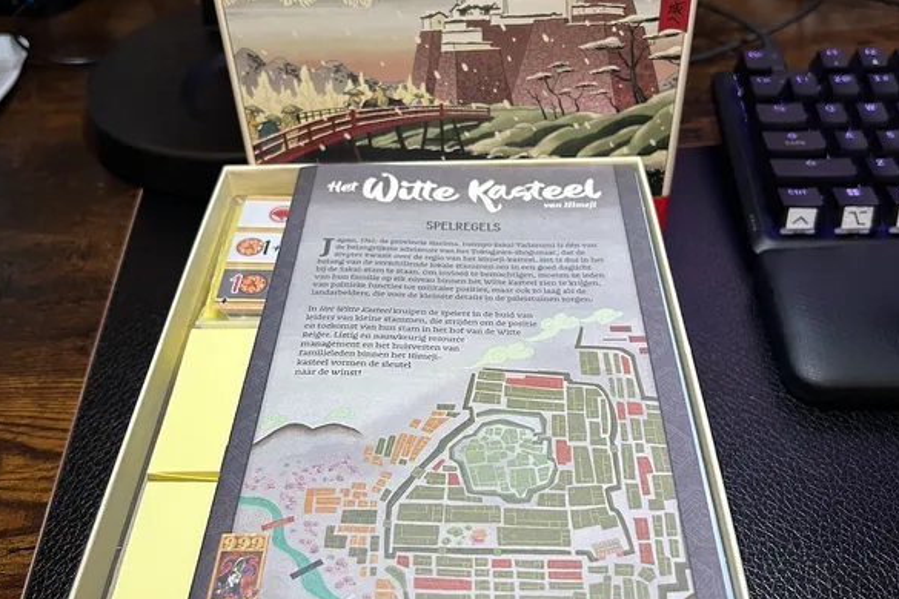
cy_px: 244
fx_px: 924
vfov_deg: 35.8
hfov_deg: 51.9
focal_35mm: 37
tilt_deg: -38.8
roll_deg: +2.9
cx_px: 446
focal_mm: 5.7
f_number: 1.5
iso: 125
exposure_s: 1/113
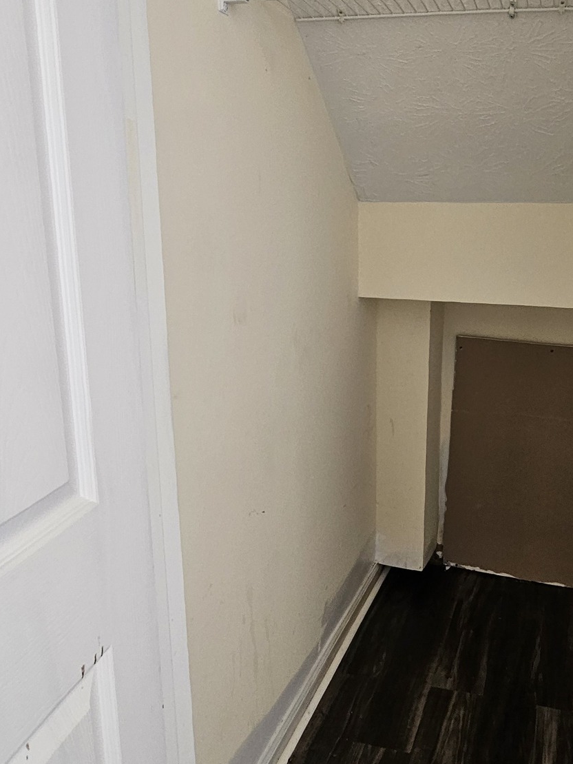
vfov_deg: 65.3
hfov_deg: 49.5
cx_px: 424
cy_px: 362
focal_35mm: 27
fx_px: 596
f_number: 2.2
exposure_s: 1/77.4
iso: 200
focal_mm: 2.2
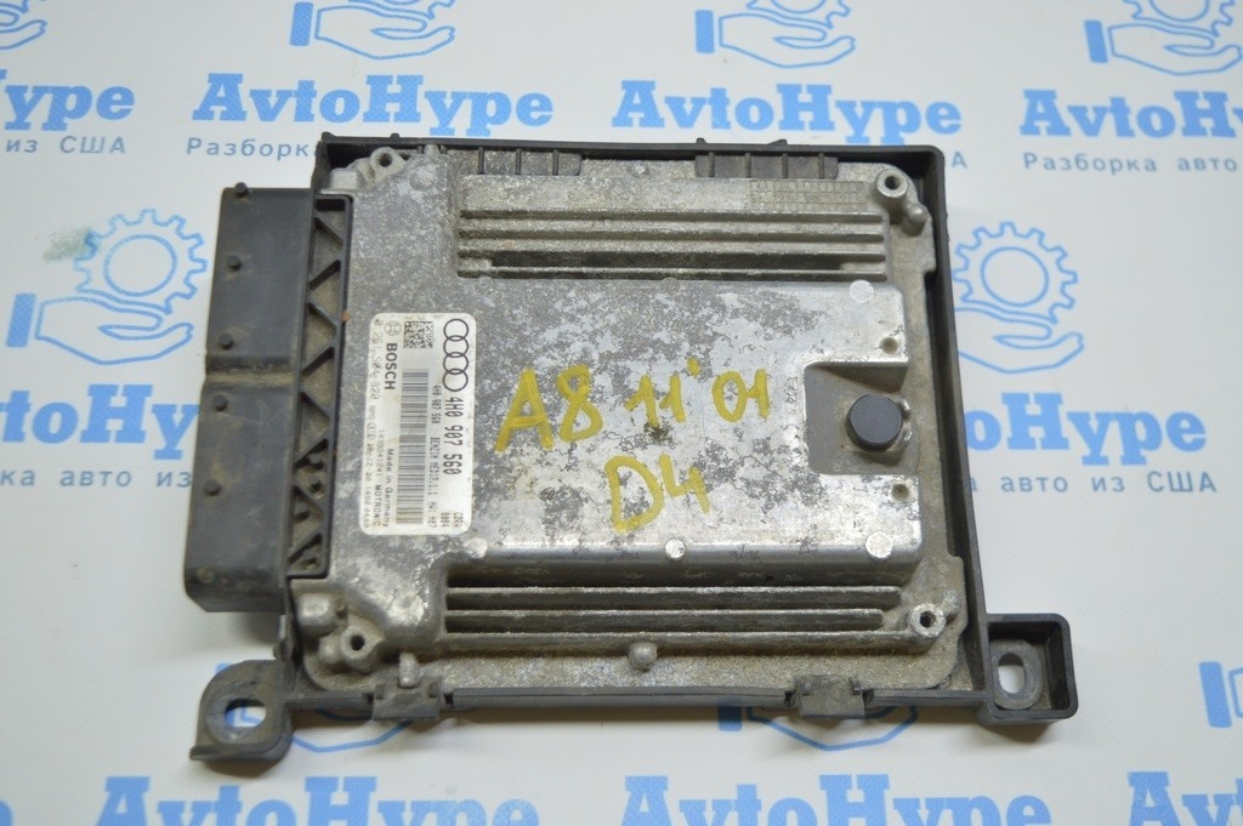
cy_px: 413
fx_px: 1397
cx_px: 622
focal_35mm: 40
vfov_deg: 33.0
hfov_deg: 48.0
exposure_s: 1/60
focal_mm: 27
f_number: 4
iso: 400
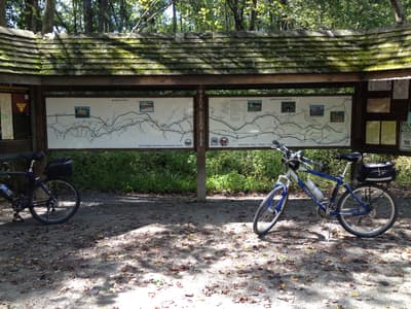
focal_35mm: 35
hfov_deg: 52.6
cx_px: 206
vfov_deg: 40.7
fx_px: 416
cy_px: 154
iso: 64
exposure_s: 1/120
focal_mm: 4.28
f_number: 2.4
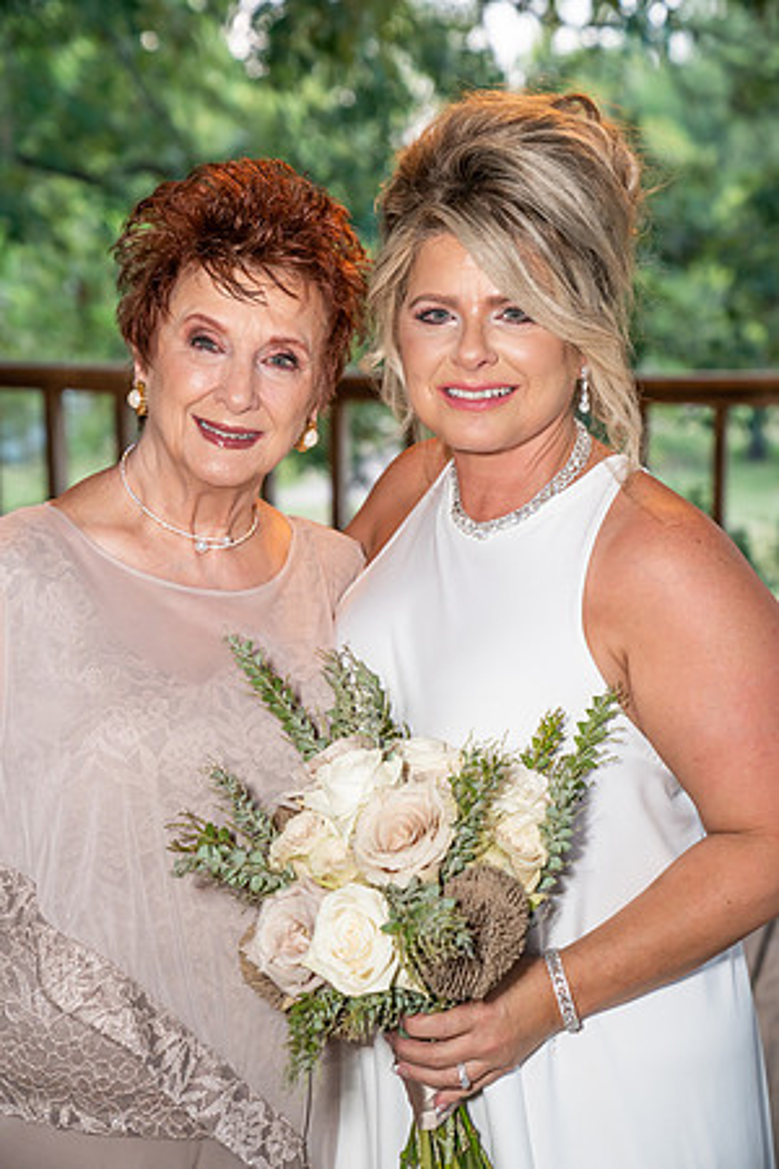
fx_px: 2272
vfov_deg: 28.8
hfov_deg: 19.5
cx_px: 390
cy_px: 584
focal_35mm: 70
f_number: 4.5
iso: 1600
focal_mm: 70
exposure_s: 1/125
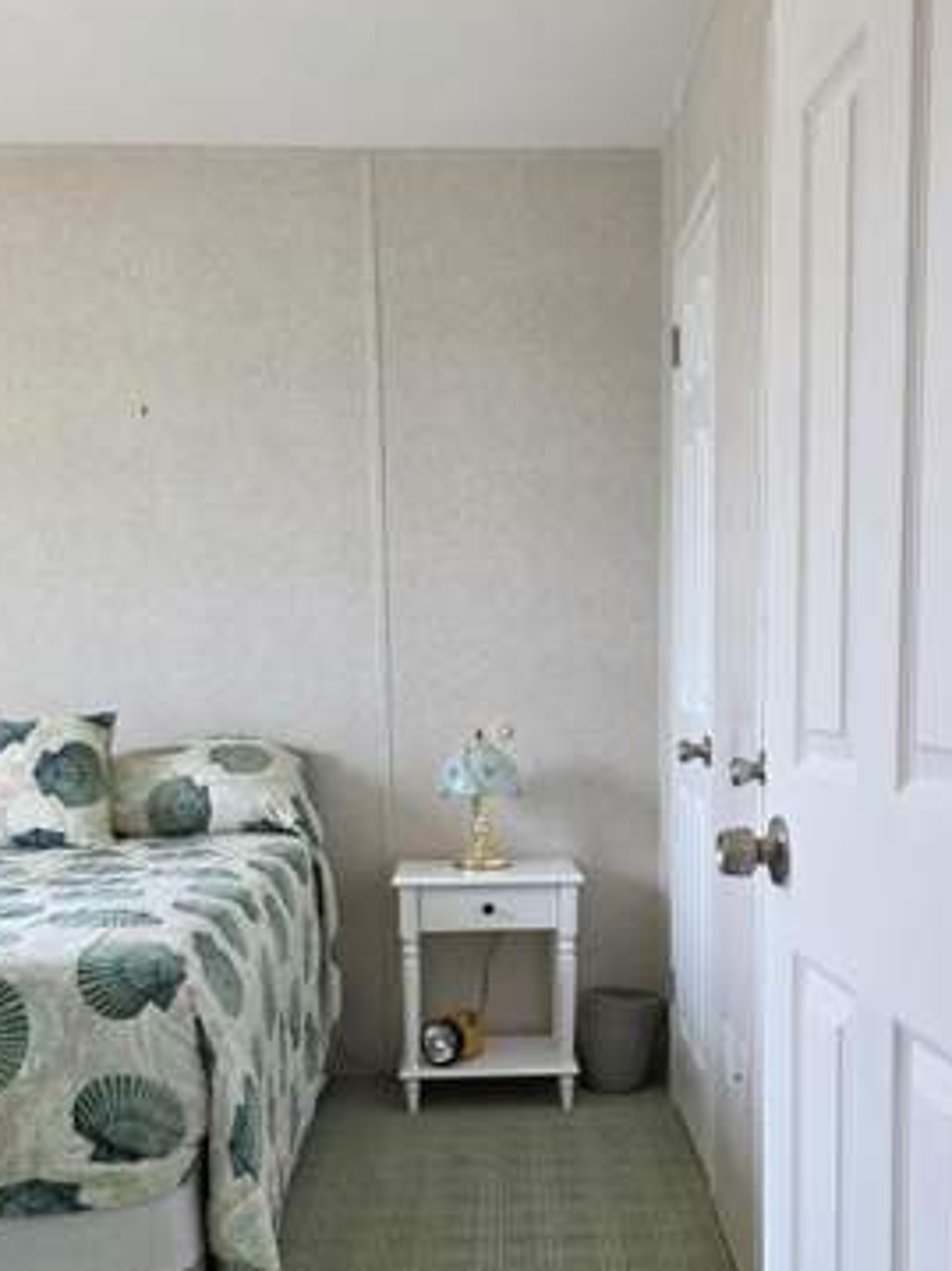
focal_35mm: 41
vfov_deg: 44.9
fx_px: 1504
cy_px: 871
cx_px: 573
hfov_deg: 35.0
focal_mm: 6.3
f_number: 1.7
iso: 64
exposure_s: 1/120
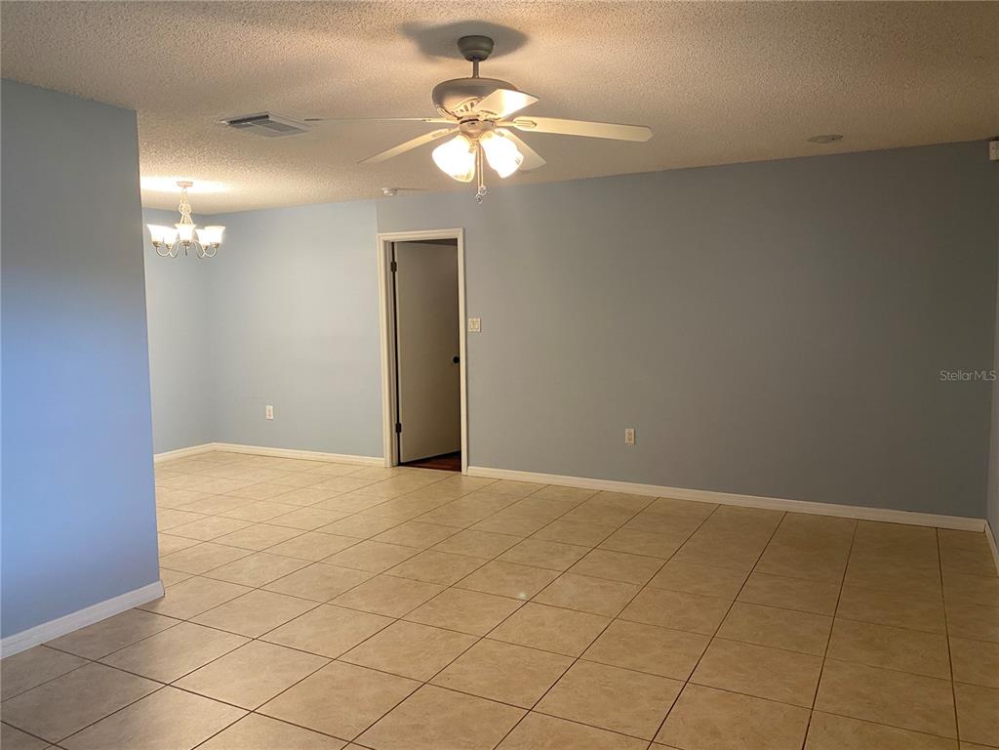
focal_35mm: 26
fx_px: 750
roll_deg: +0.7
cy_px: 375
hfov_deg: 67.3
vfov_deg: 53.1
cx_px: 500
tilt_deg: -4.3
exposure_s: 1/60
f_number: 1.8
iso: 100
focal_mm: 4.25
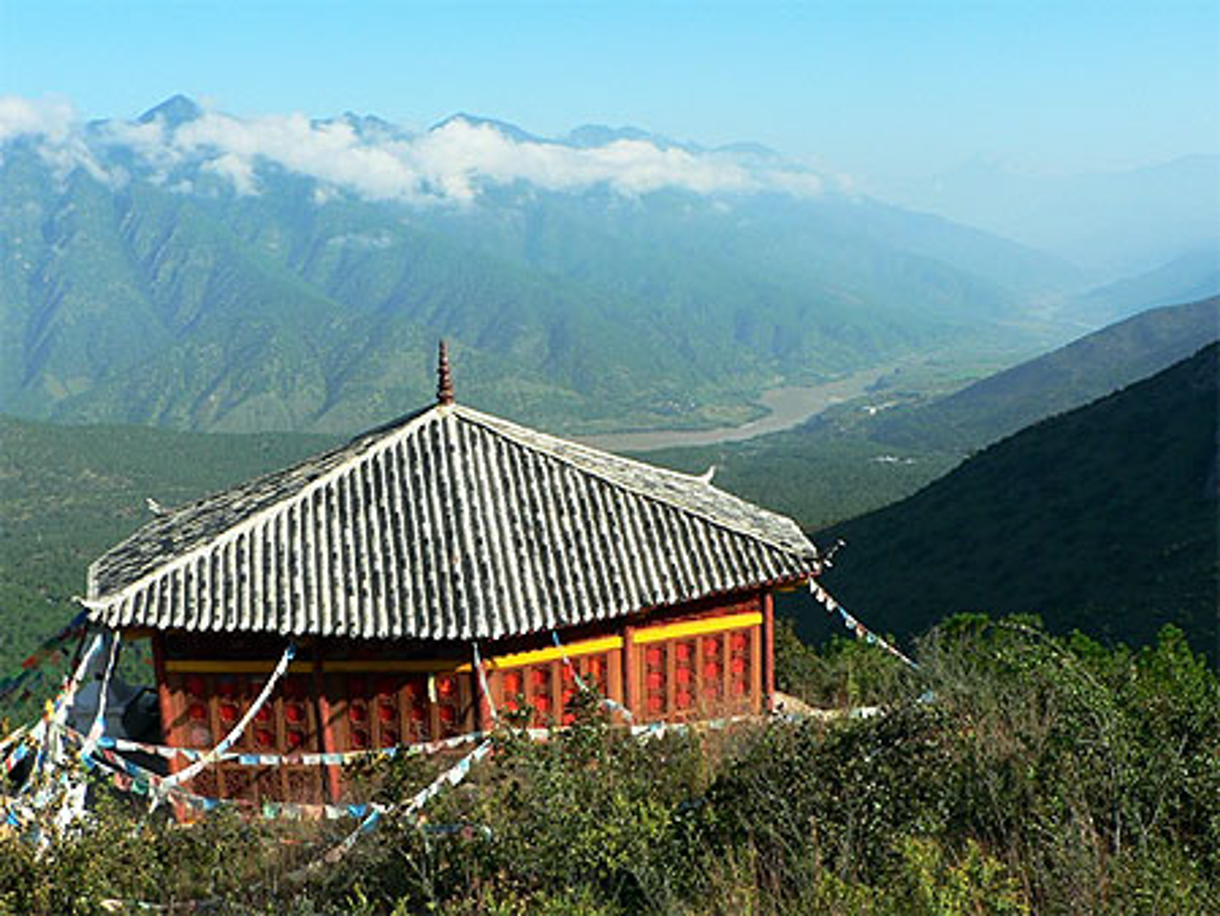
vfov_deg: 39.7
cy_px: 458
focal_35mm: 36
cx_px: 610
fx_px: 1269
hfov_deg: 51.3
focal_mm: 6
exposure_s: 1/400
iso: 80
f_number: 5
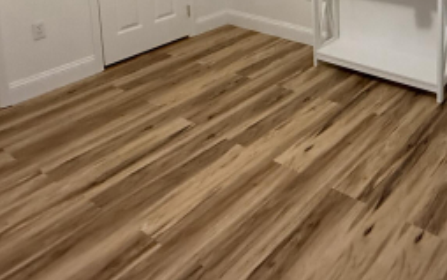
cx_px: 355
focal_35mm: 39
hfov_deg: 47.7
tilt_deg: -7.8
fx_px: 475
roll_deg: +1.2
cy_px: -74
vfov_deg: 27.8
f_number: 2.2
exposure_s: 1/60
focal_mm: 2.22
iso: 800
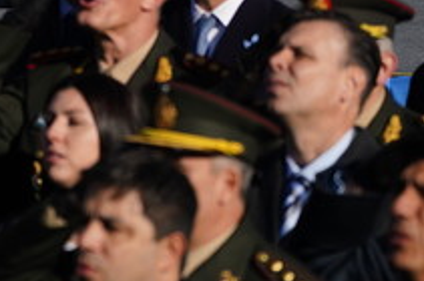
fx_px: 9008
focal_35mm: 766
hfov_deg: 2.7
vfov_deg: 1.8
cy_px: -195
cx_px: -155
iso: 400
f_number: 5.6
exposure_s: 1/4000
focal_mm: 224
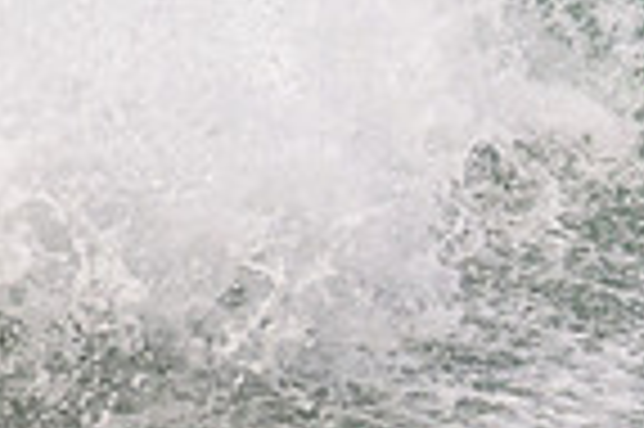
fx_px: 57929
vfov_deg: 0.4
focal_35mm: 3242
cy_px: 70
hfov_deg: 0.6
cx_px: 1229
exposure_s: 1/2000
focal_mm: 800
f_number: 11
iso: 1400
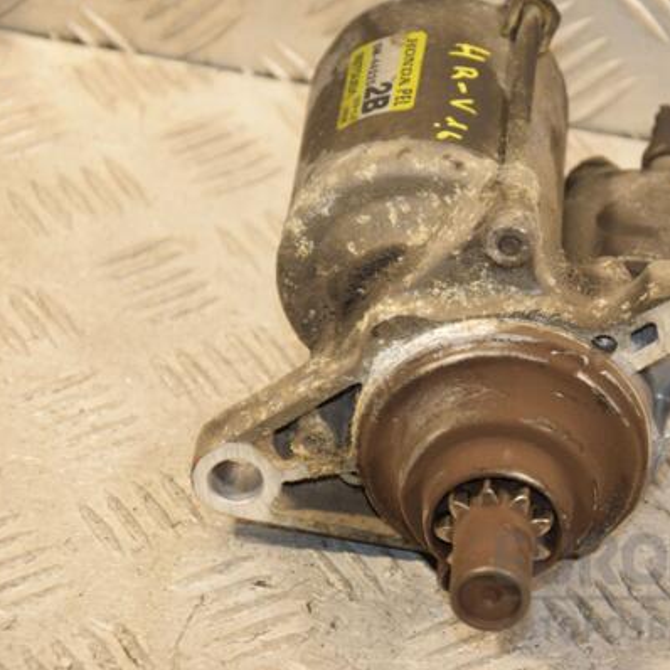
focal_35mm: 173
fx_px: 3788
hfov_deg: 10.1
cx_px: 463
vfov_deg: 10.1
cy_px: 335
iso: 800
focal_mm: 90
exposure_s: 1/160
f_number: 5.6
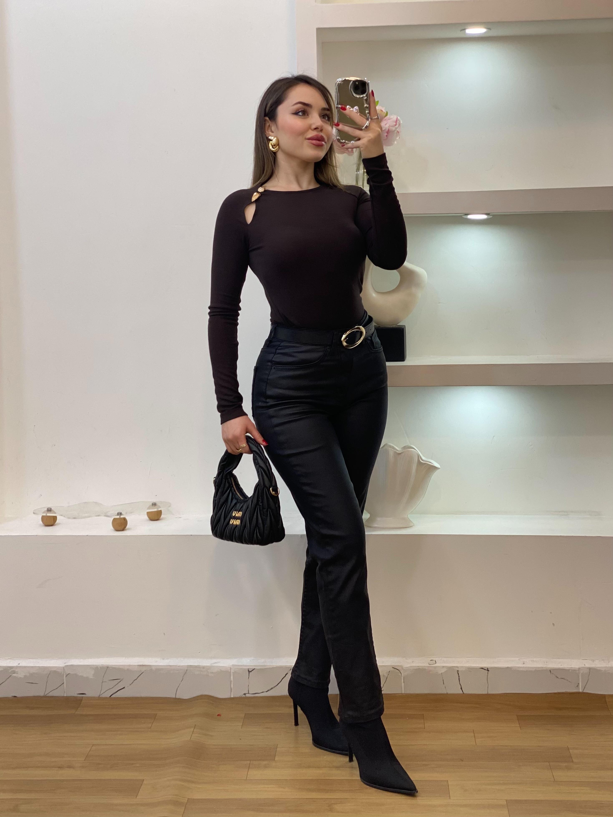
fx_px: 1228
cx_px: 306
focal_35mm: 52
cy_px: 408
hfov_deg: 28.0
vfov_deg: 36.8
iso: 80
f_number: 2
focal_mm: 6
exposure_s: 1/100
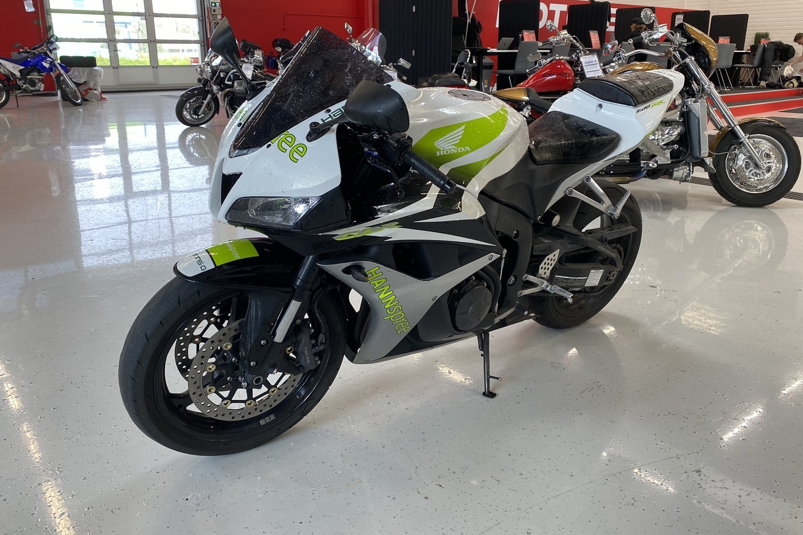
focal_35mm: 28
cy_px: 225
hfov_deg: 65.5
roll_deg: -0.8
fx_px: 624
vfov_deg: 46.2
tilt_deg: -14.9
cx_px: 412
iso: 125
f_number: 1.8
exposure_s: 1/100
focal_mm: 4.25
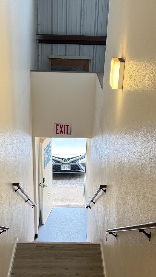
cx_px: 71
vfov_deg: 40.2
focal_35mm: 50
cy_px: 207
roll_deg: -2.0
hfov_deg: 24.0
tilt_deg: -28.9
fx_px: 368
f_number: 1.78
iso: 125
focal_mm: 6.76
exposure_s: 1/120
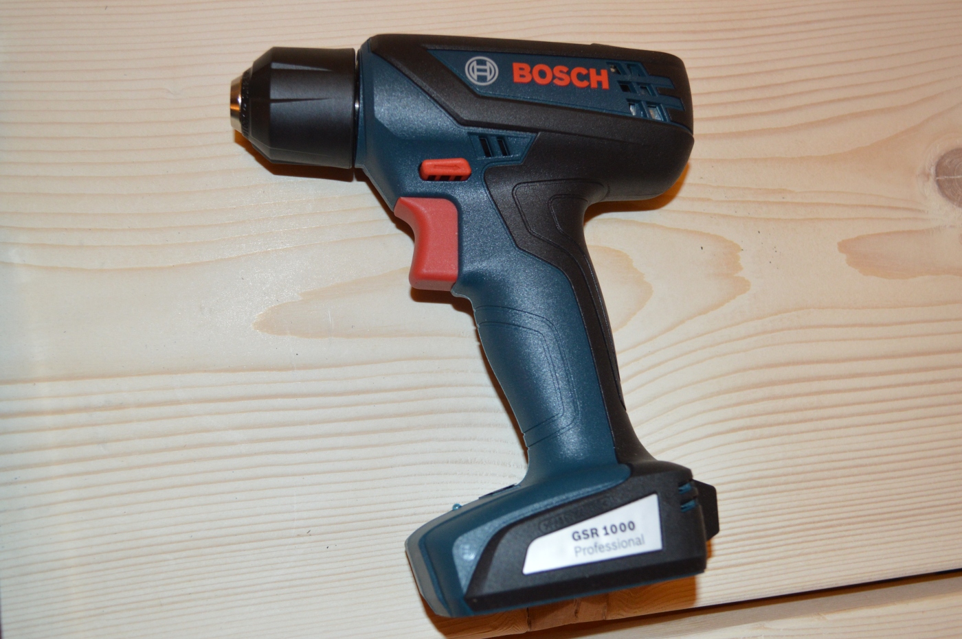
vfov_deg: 34.2
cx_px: 481
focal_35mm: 39
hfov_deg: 49.6
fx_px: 1041
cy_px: 320
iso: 1000
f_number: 4.2
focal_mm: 26
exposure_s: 1/60
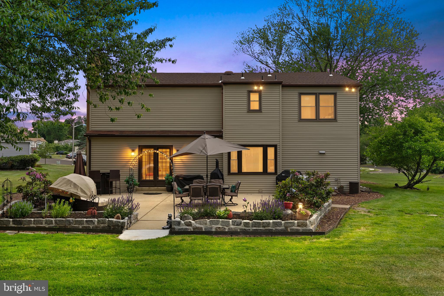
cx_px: 222
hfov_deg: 63.6
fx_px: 358
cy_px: 148
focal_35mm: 29
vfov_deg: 45.0
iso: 640
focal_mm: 29
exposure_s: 1/250
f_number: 6.3
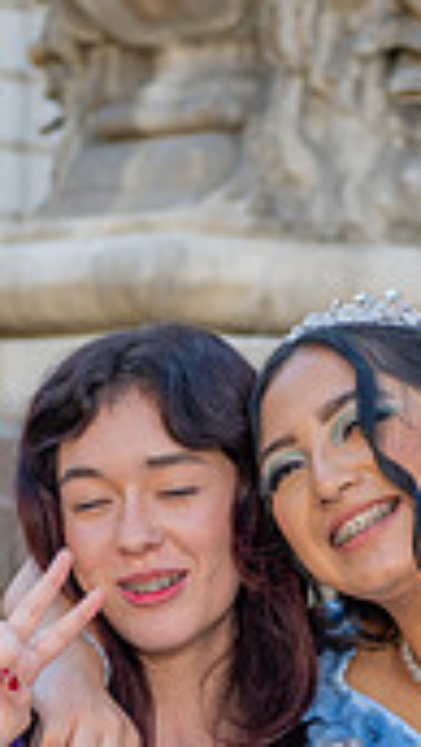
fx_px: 3149
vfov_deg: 13.2
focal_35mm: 159
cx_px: 373
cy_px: 903
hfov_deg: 7.6
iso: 200
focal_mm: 58
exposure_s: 1/200
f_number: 4
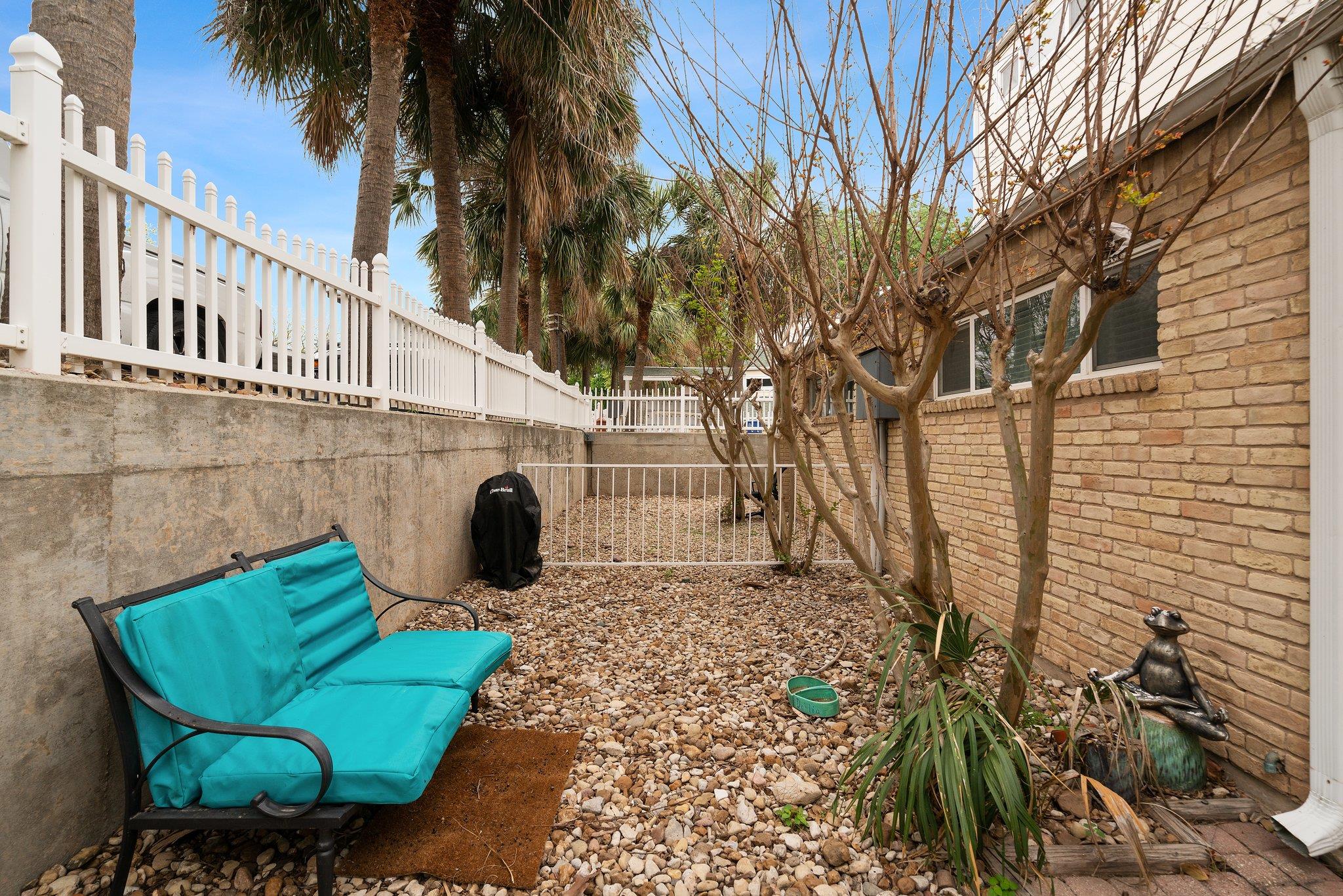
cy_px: 448
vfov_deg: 73.8
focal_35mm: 16
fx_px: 597
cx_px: 672
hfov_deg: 96.7
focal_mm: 16
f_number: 8
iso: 320
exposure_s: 1/160
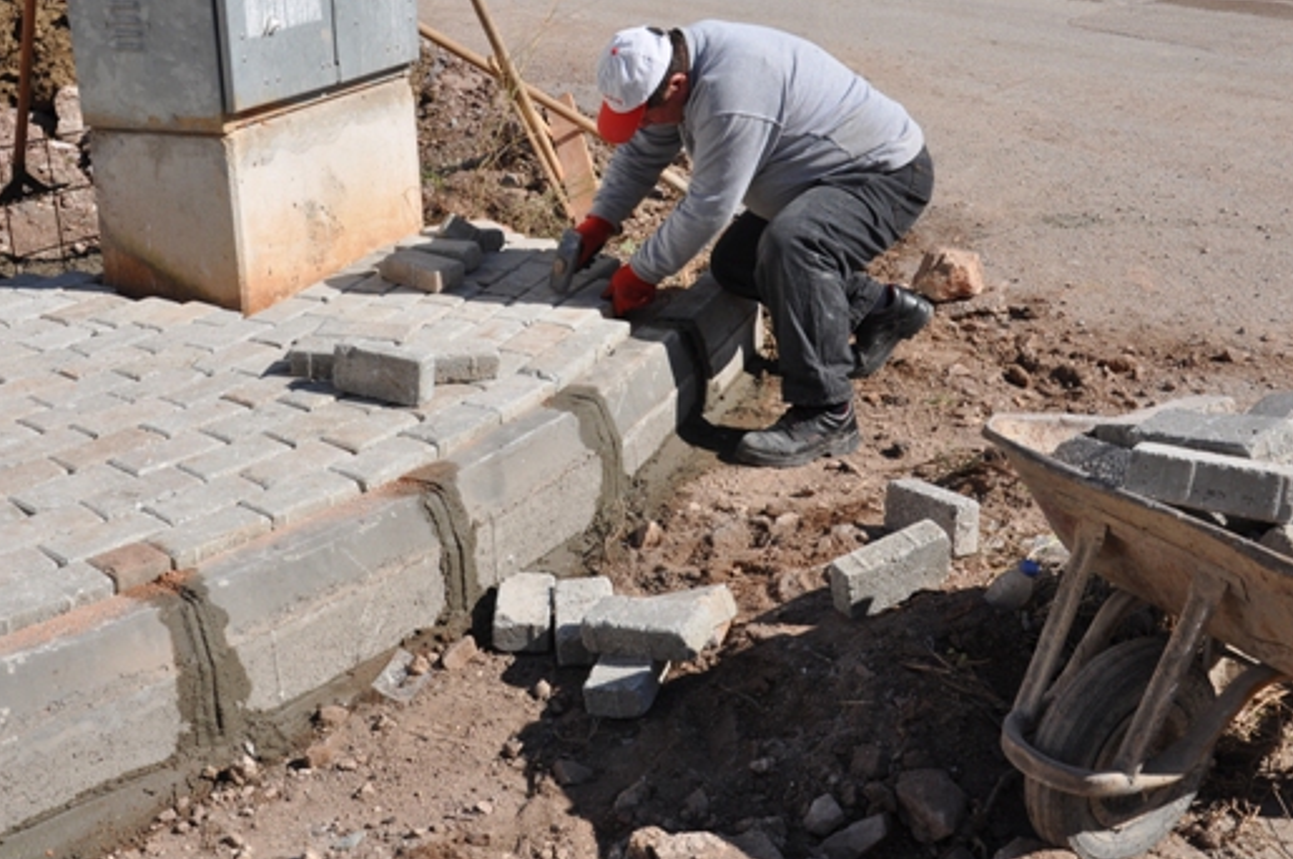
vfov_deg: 28.7
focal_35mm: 47
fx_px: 1672
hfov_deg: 42.2
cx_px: 567
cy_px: 355
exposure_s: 1/400
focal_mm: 25
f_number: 10
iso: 200
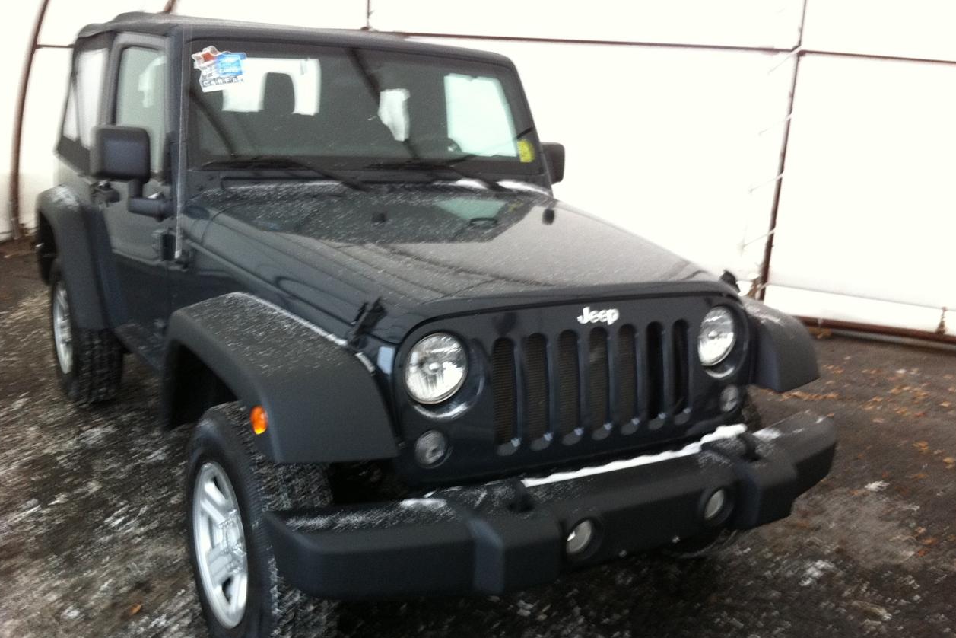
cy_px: 351
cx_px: 481
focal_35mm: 37
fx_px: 982
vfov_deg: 35.9
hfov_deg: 51.9
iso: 160
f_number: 2.8
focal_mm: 3.85
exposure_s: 1/17
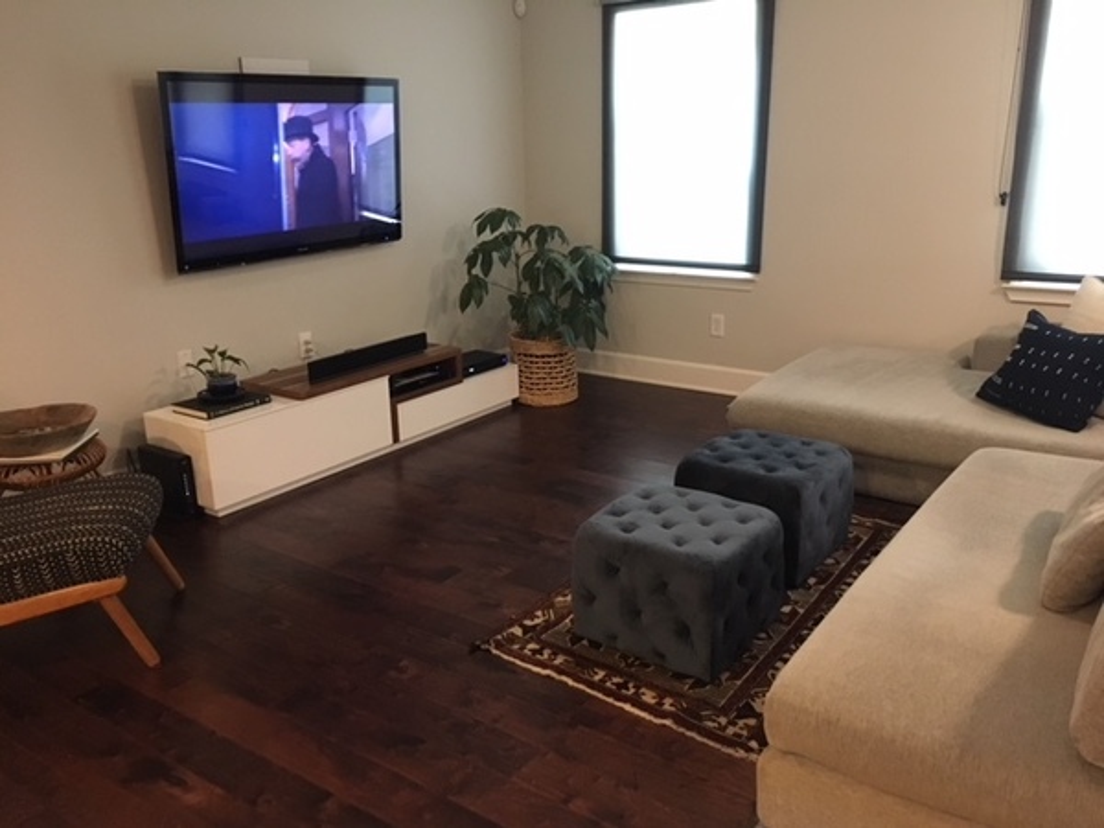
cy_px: 414
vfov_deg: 48.2
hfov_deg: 61.7
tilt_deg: -15.7
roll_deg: +1.5
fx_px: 925
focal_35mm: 29
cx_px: 552
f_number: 2.2
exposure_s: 1/15
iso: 320
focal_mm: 4.15
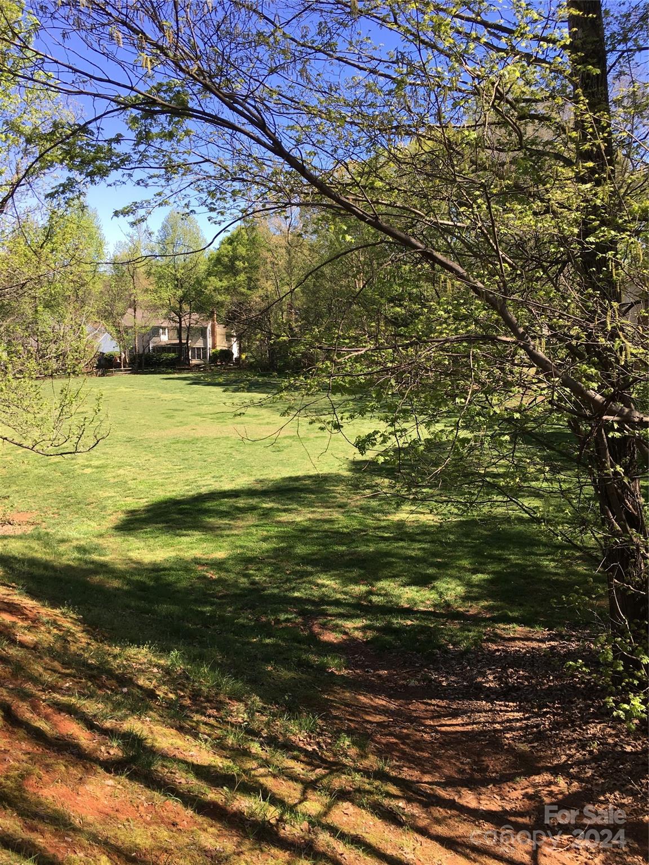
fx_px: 725
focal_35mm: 29
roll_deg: -0.2
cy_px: 432
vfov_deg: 61.7
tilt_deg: -8.1
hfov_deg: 48.2
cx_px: 324
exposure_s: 1/530
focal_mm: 4.15
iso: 25
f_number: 2.2
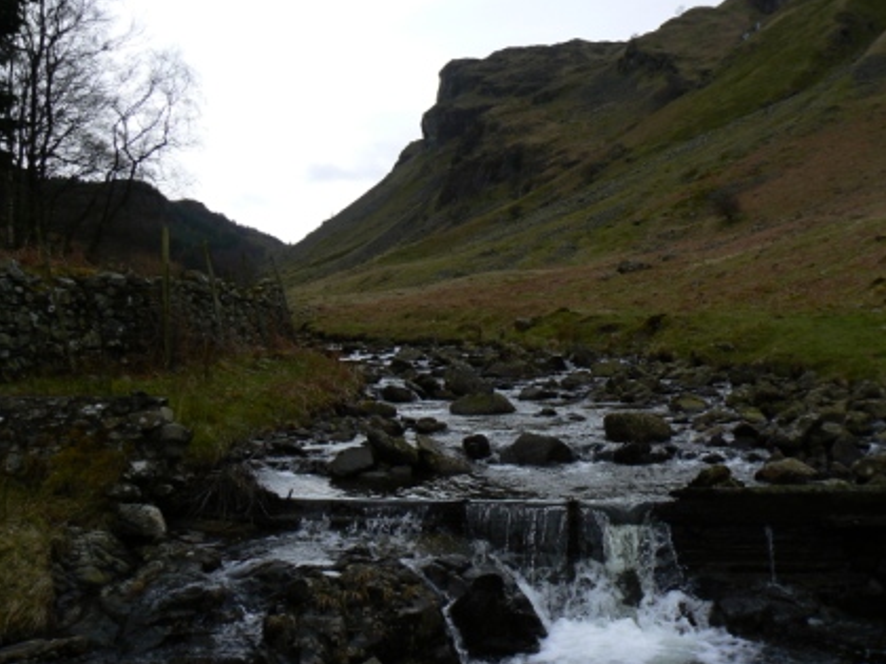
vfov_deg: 38.7
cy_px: 333
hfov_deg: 50.1
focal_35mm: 37
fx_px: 947
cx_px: 439
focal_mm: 6
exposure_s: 1/320
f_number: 5.6
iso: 80
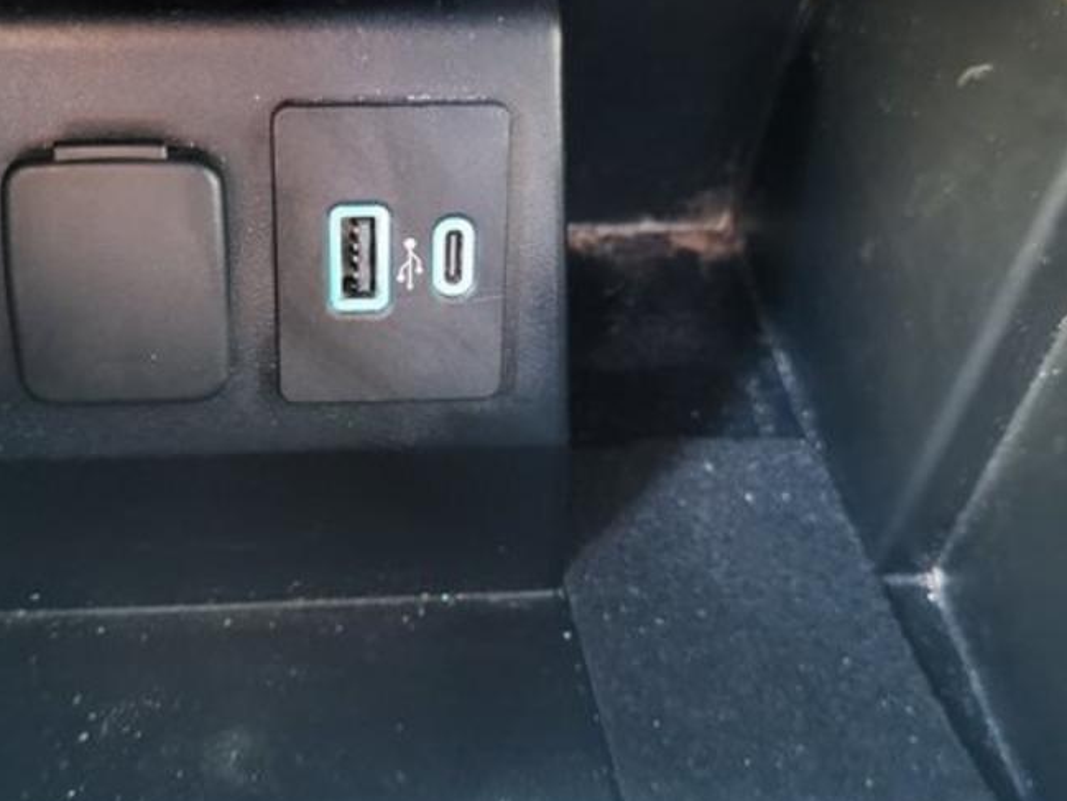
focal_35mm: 41
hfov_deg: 45.5
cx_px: 414
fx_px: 1264
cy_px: 349
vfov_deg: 35.1
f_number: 1.8
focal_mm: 5.4
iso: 1250
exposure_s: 1/17
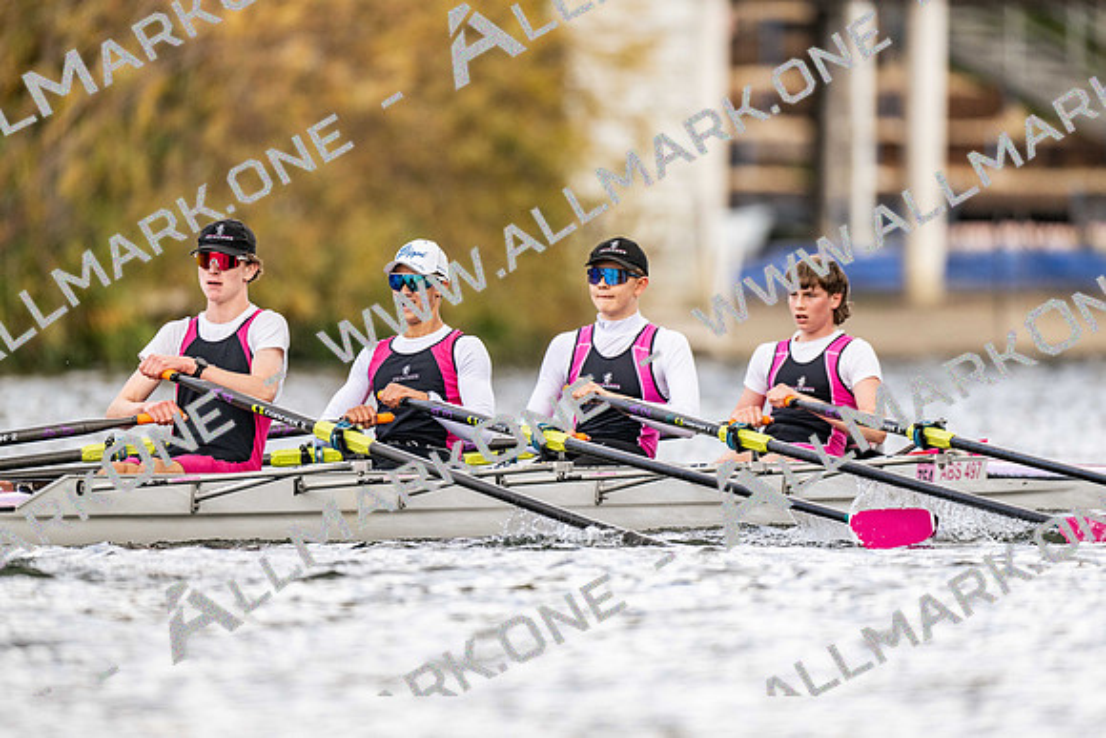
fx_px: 18446
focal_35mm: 600
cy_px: 369
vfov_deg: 2.3
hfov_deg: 3.4
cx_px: 553
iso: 800
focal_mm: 600
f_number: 4
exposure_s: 1/2500
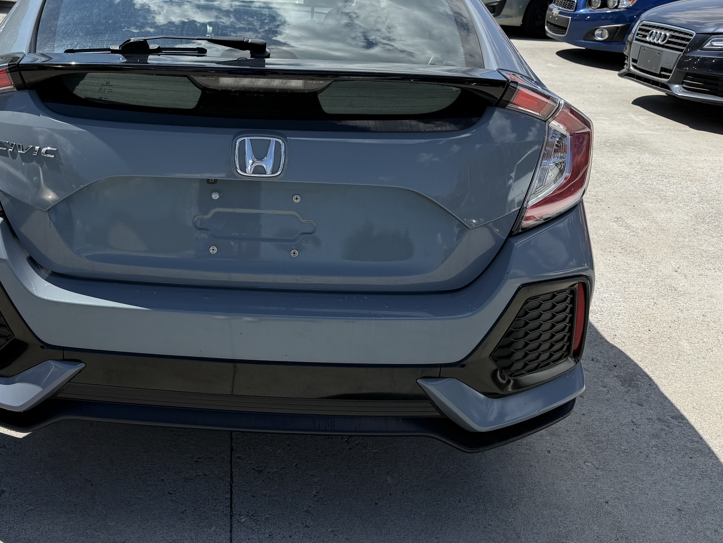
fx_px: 773
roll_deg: +0.1
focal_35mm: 37
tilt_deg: -16.5
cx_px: 205
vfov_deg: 38.0
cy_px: 160
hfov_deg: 48.7
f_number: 1.78
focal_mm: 6.76
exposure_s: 1/4975
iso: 80
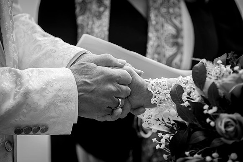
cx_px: 122
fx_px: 1350
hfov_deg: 10.3
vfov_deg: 6.9
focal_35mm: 200
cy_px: 81
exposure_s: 1/200
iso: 160
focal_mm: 200
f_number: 5
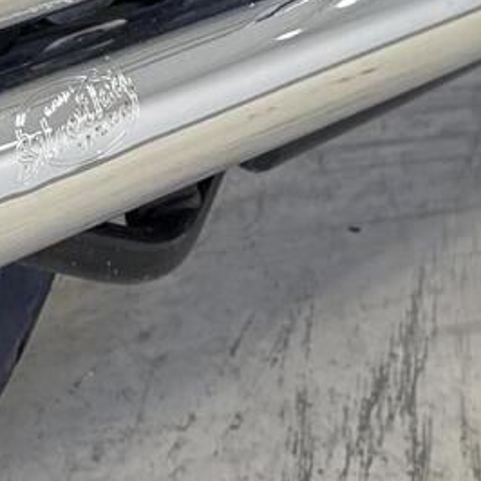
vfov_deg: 14.8
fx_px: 1808
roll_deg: -1.7
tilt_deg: -22.9
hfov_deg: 14.9
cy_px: -60
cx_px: -20
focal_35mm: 115
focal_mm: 6.76
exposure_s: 1/100
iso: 100
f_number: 1.78
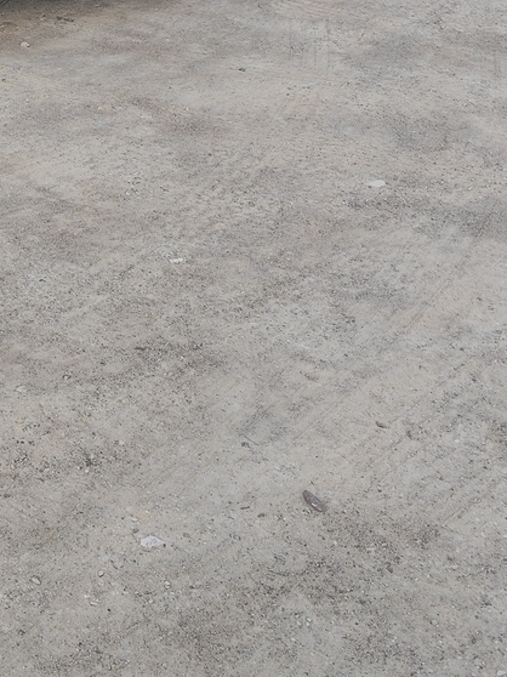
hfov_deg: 20.0
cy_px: -81
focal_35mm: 66
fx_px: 1290
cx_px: -195
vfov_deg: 26.8
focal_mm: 6.19
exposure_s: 1/753
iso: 50
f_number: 1.65
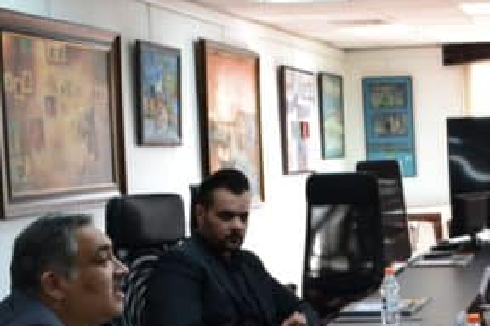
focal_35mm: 72
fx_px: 980
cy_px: 284
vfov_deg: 18.7
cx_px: 517
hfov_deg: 26.2
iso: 800
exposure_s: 1/60
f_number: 8
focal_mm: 18
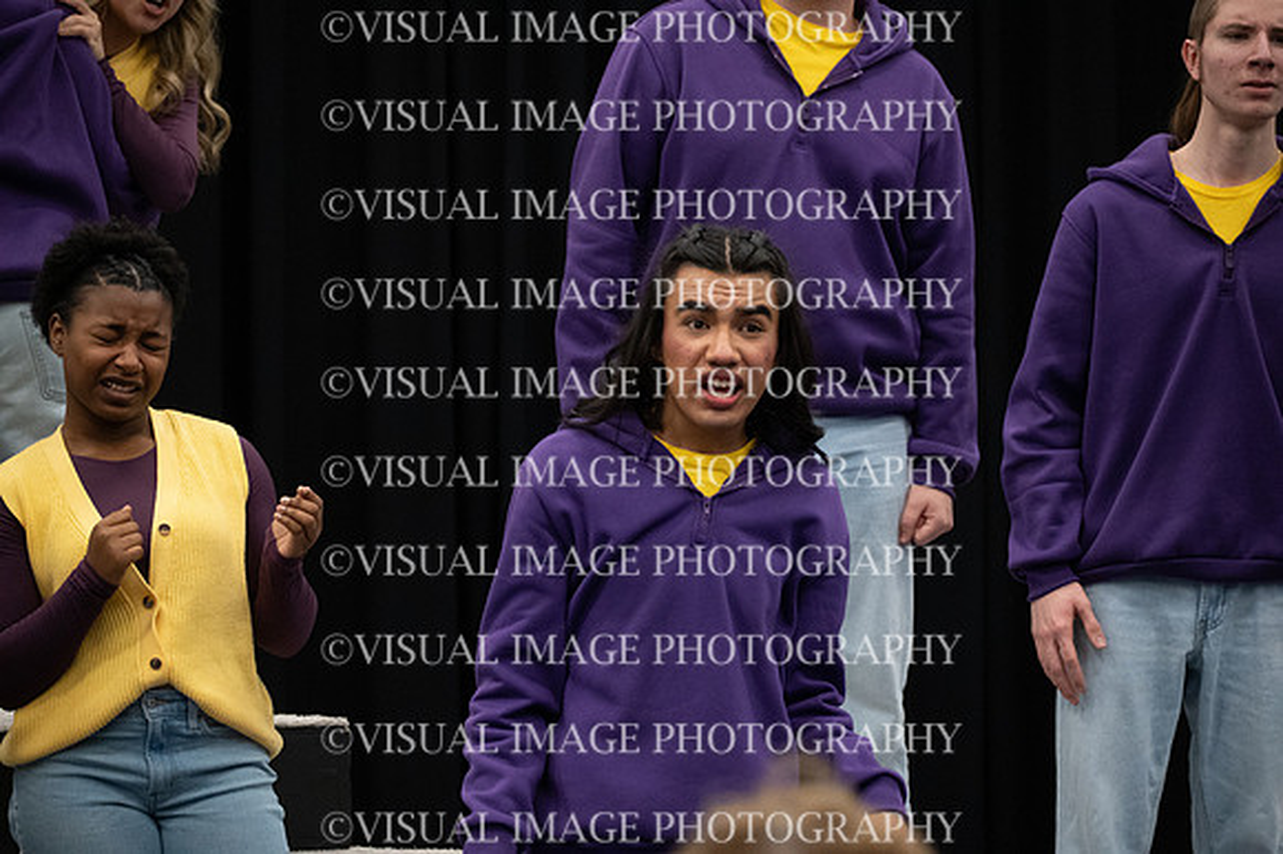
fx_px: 6482
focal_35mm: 182
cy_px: 427
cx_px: 642
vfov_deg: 7.5
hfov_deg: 11.3
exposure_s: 1/160
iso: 8000
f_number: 6.3
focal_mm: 182
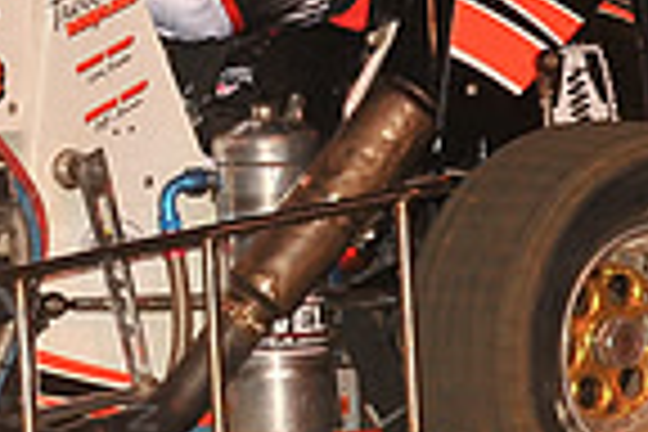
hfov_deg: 3.8
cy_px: -7
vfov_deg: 2.5
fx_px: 9791
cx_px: -117
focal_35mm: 544
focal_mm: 135
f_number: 6.3
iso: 1000
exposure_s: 1/320
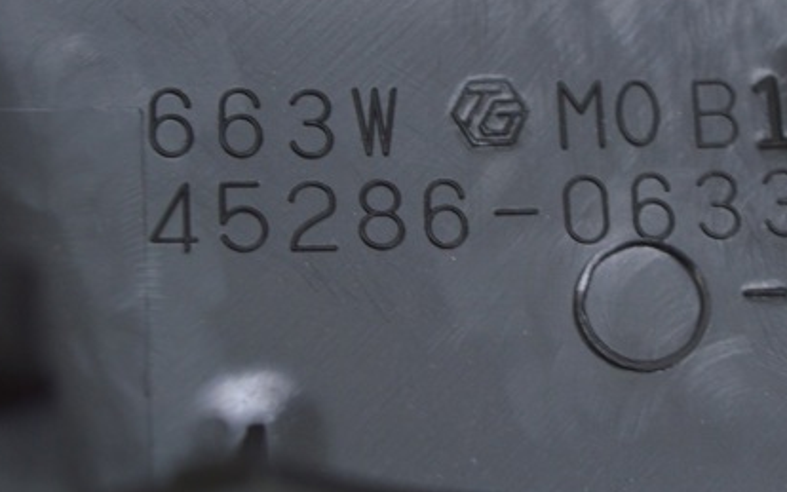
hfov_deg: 16.1
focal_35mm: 130
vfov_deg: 10.1
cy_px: 181
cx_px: 489
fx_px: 2784
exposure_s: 1/20
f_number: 5.6
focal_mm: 55
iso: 400
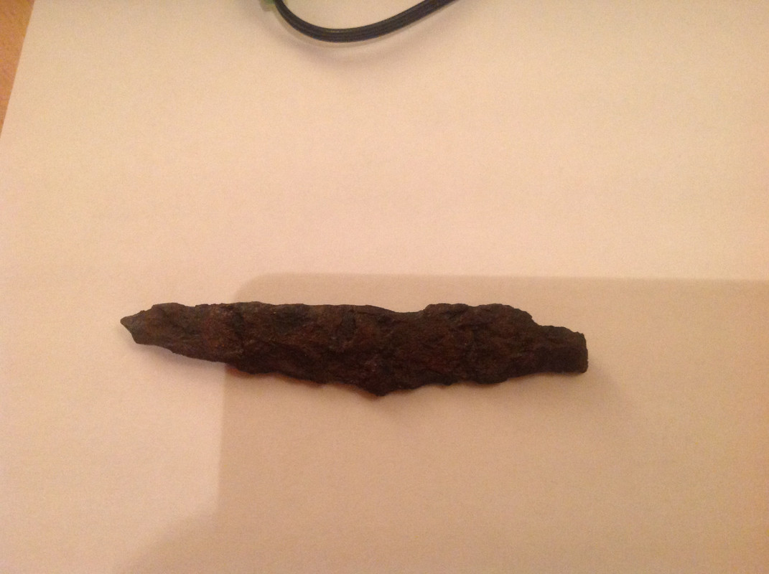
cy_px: 287
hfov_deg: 52.7
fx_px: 776
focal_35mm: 35
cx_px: 384
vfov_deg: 40.6
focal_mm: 4.28
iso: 400
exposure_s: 1/15
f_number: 2.4
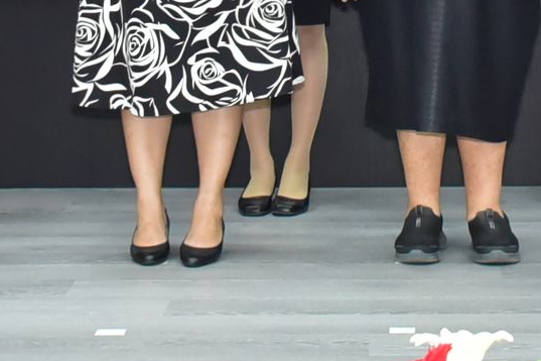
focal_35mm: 149
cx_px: 450
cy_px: -238
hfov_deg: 13.7
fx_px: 2239
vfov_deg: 8.9
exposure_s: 1/200
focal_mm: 32
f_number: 5.6
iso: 4000
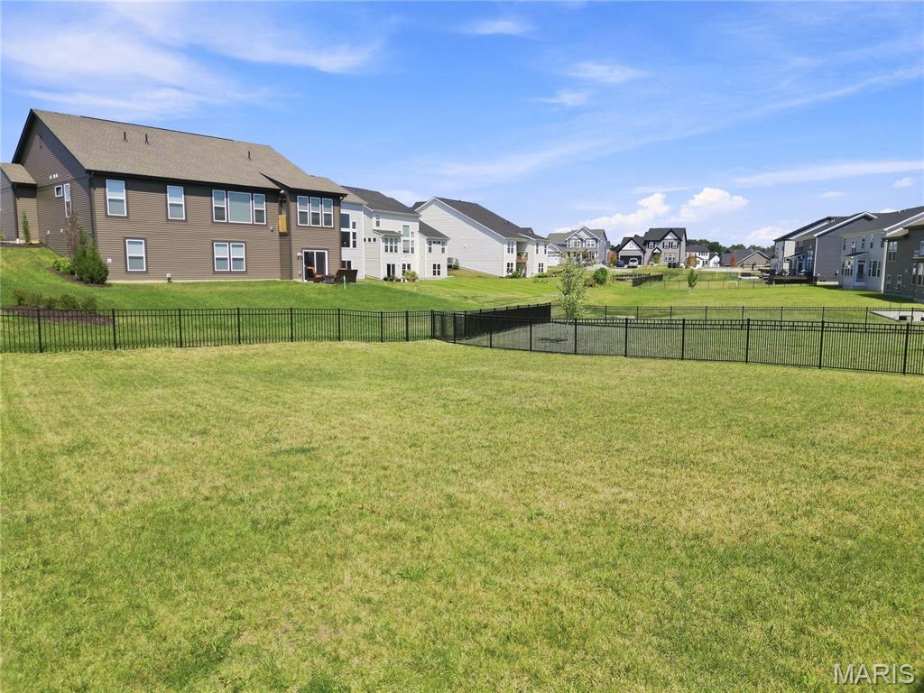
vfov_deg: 56.8
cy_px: 346
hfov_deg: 71.6
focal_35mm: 24
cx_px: 462
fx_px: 641
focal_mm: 6.7
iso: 100
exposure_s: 1/2500
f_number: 1.7
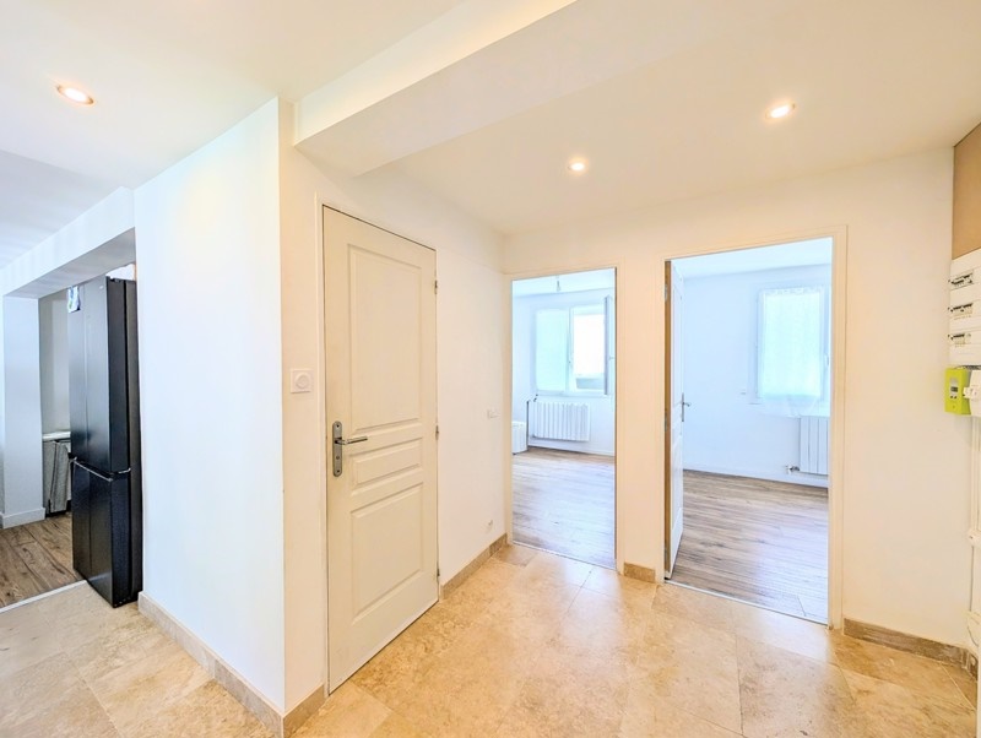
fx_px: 340
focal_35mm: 12
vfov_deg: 94.6
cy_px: 369
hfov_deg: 110.5
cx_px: 490
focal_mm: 2.02
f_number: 1.7
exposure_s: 1/222
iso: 64
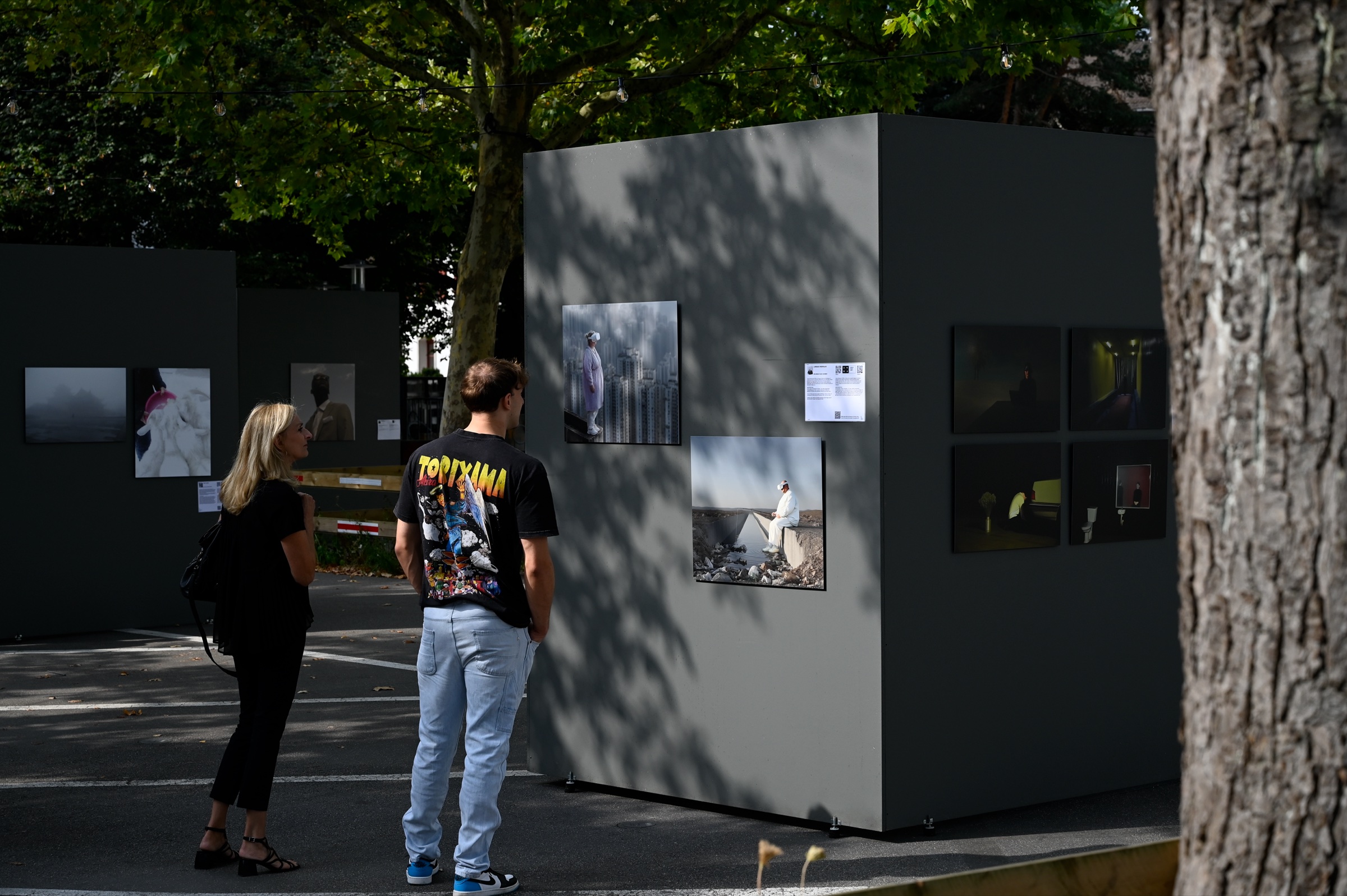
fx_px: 2393
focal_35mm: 64
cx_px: 674
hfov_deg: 31.4
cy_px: 448
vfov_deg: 21.2
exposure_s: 1/1000
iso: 320
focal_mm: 64
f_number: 6.3
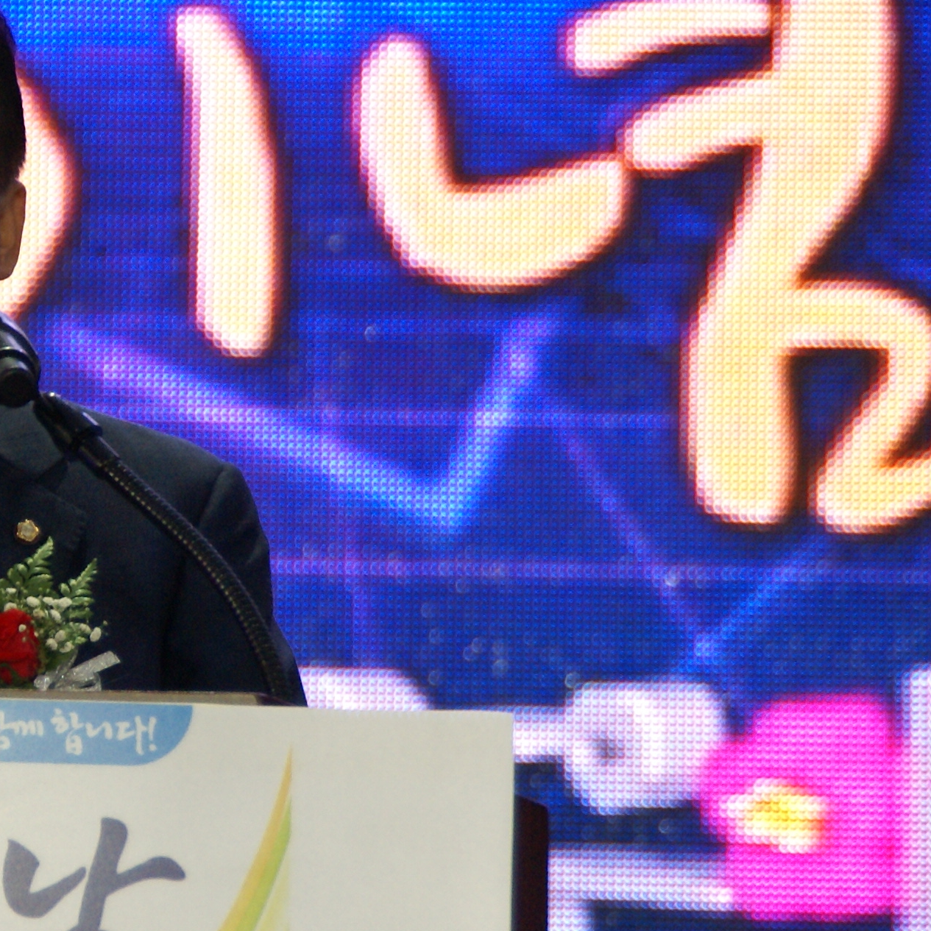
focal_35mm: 469
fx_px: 14271
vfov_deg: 3.7
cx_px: -226
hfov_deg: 3.7
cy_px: 416
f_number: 5.6
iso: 400
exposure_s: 1/100
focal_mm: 120
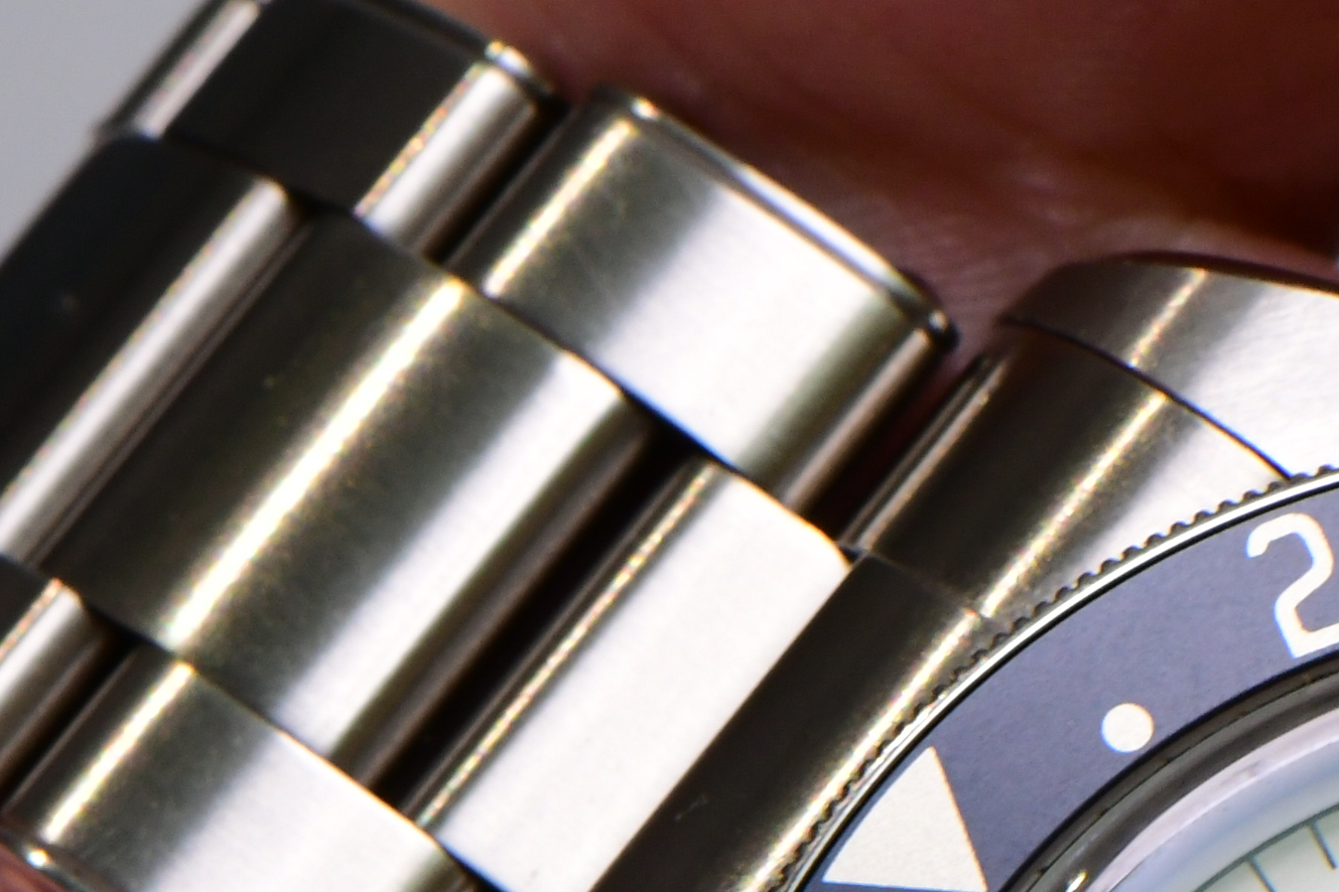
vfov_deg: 3.4
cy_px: 1389
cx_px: 1716
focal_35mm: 399
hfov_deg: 5.1
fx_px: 14839
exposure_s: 1/60
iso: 1000
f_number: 18
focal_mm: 85
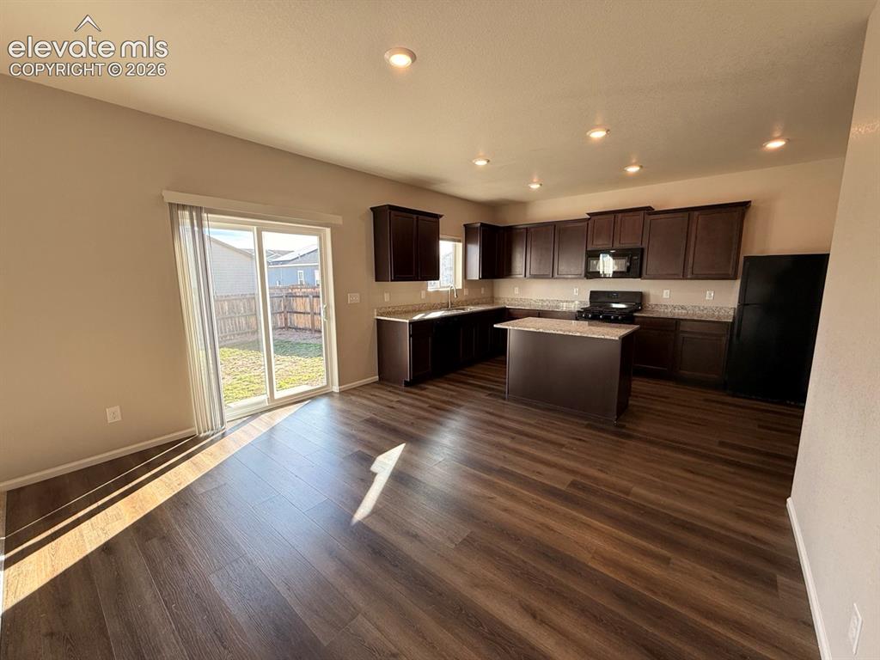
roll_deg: +0.4
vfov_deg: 85.7
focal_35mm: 14
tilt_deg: -7.9
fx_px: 356
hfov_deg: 102.1
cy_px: 330
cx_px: 440
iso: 80
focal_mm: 2.22
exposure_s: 1/120
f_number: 2.2
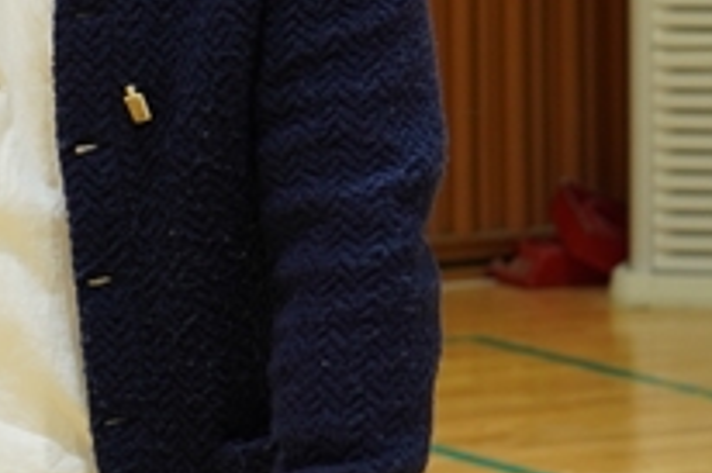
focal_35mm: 272
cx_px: -567
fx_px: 5375
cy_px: 5
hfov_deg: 7.4
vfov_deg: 5.0
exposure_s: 1/80
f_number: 5.6
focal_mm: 70
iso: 640
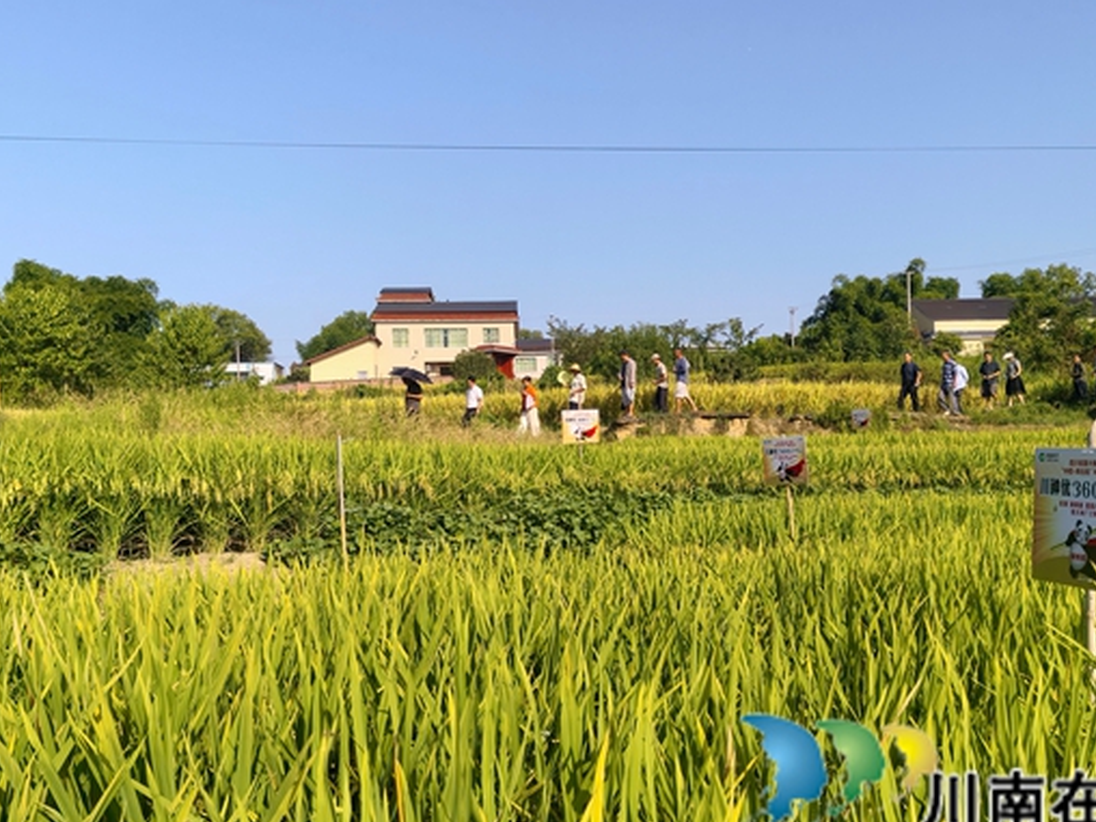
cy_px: 427
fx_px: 1076
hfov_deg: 54.0
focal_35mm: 34
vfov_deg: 41.8
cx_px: 548
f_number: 1.9
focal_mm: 5.52
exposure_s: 1/3831
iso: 50
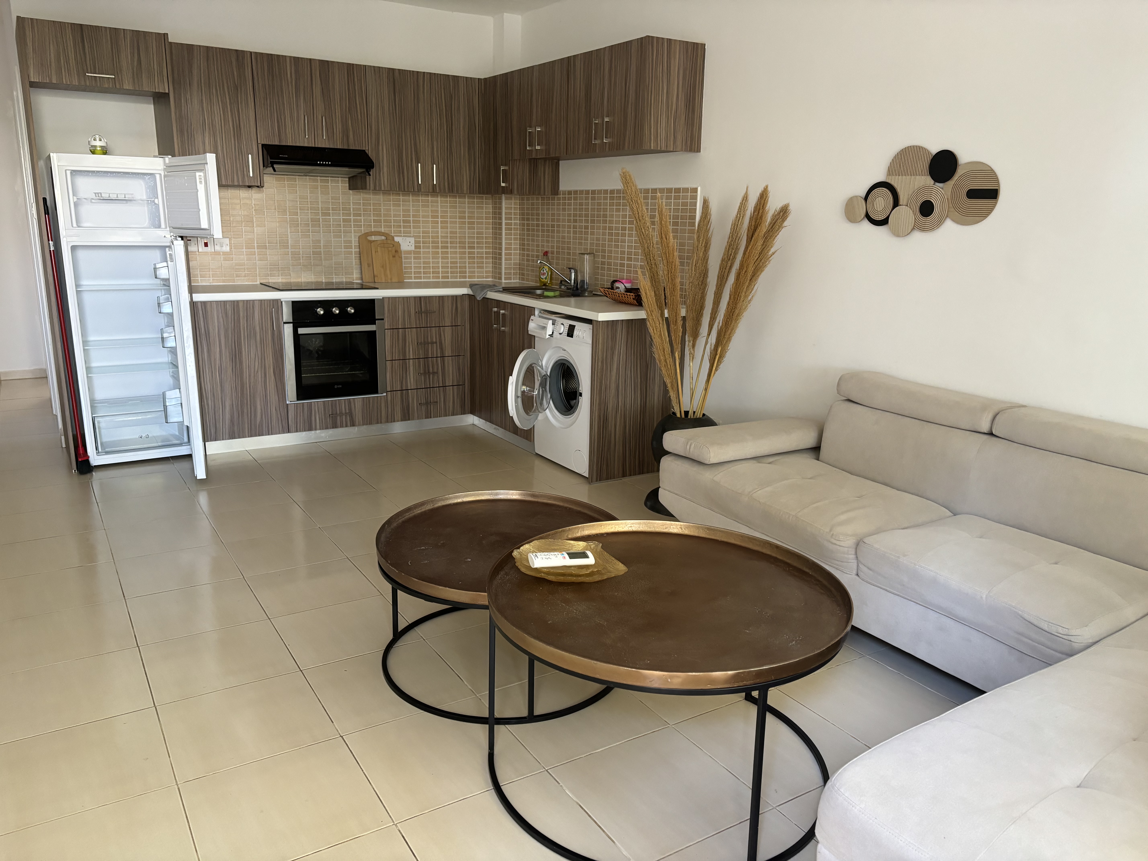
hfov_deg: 67.3
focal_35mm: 26
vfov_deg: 53.1
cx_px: 574
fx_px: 862
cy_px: 430
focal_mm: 5.96
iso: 320
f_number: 1.6
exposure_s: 1/60
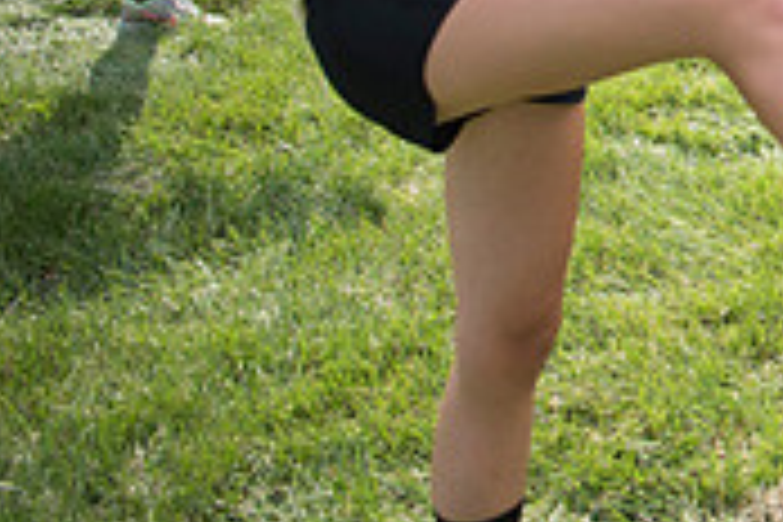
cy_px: -254
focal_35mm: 80
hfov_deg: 20.6
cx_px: 1260
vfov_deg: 15.7
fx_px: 1740
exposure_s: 1/2000
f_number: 2.8
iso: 200
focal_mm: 24
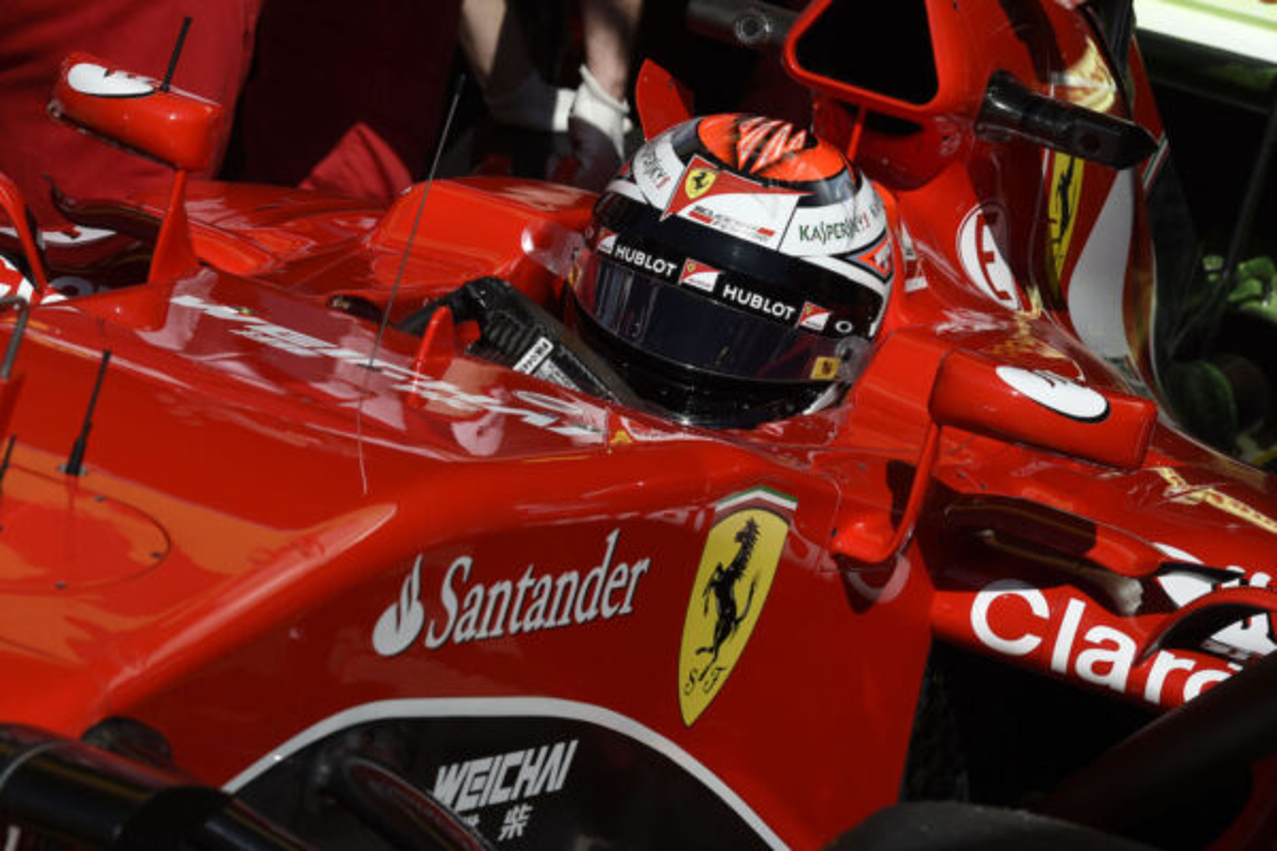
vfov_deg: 9.1
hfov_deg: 13.7
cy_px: 426
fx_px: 5320
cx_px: 638
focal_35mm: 150
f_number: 13
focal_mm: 150
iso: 400
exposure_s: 1/1000
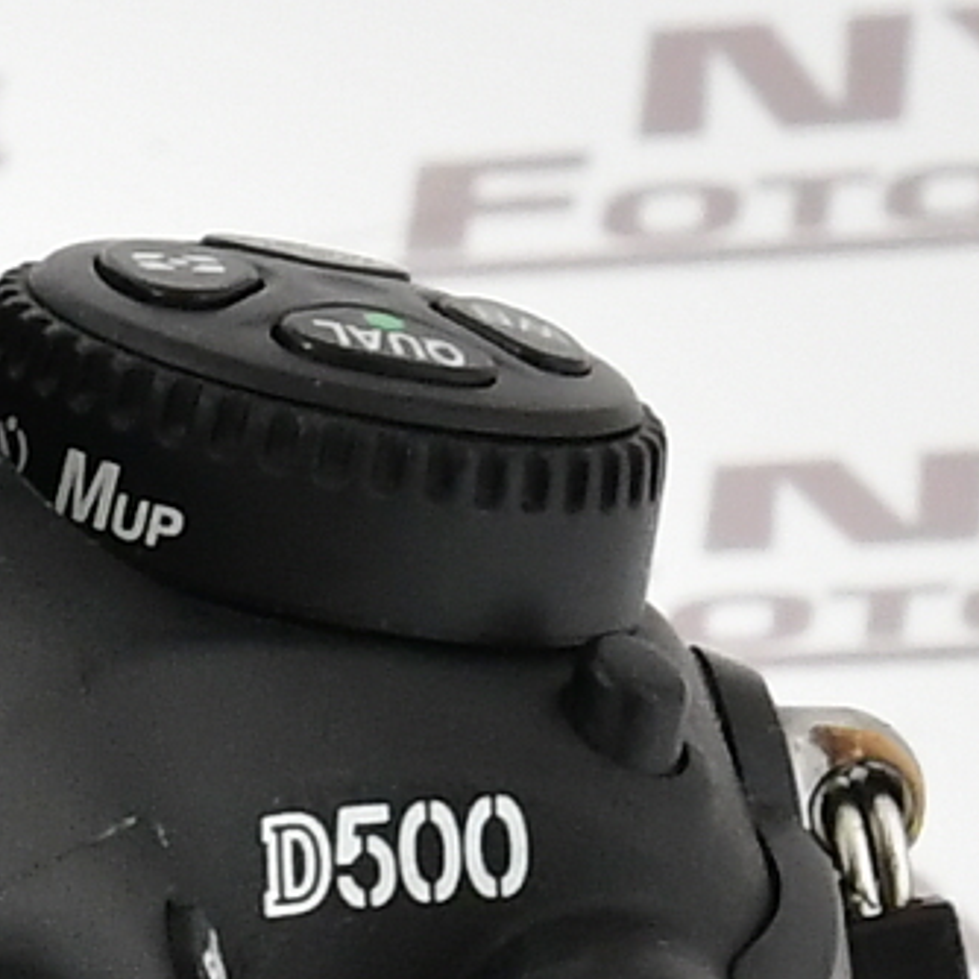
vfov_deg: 5.7
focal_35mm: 303
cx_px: -1128
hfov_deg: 5.6
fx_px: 9695
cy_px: 1600
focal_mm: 62
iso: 1600
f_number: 14
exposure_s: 1/125
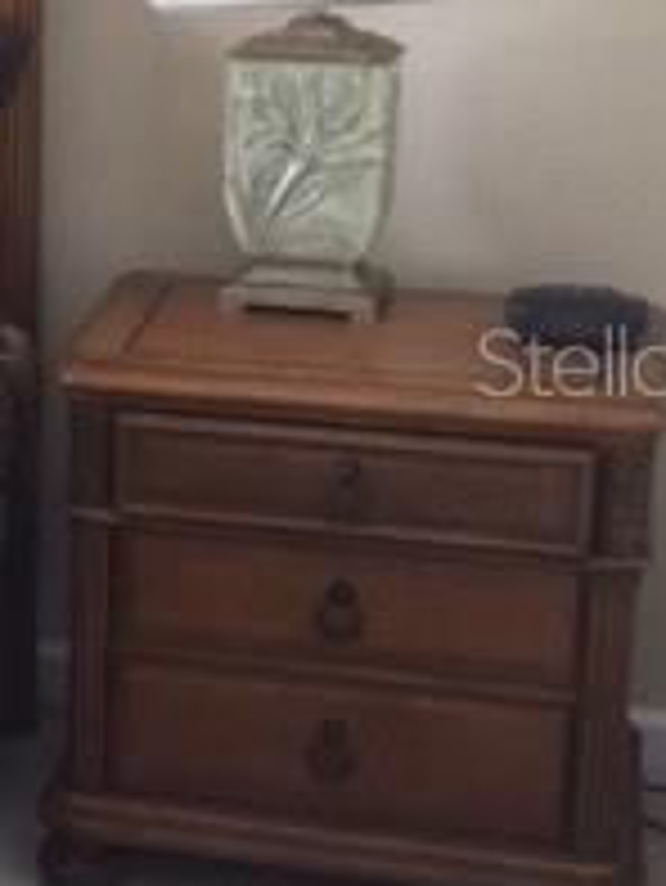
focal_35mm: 94
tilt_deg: -16.1
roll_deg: +2.1
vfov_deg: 20.8
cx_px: -180
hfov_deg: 15.1
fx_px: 2409
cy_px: 360
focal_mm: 4.15
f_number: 2.2
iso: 100
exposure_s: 1/15
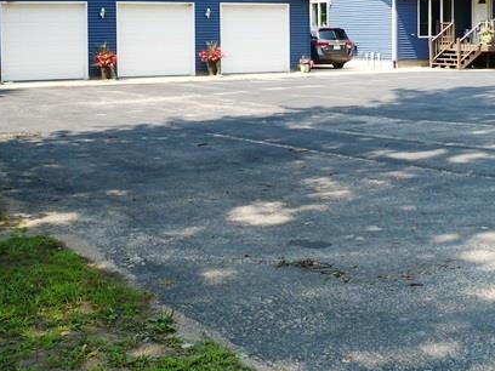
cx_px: 281
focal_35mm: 58
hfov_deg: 33.2
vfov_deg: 24.9
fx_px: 829
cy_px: 90
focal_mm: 6.1
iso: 100
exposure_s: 1/500
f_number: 2.8
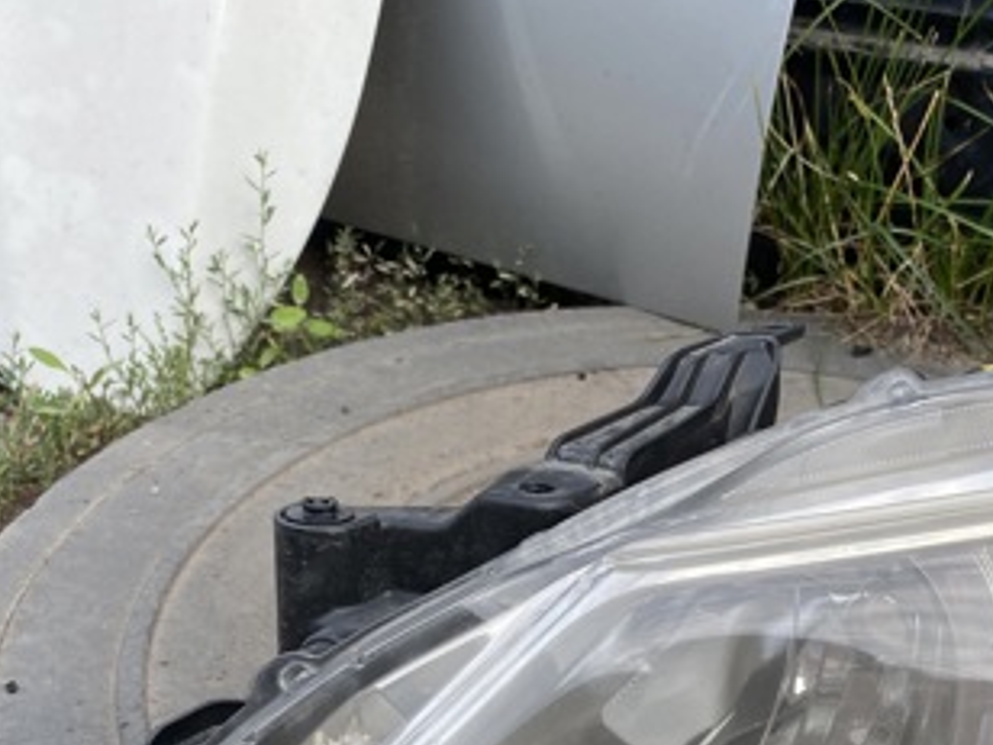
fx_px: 1549
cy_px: 756
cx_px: 825
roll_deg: -7.8
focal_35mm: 54
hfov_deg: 34.2
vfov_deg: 25.6
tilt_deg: -38.6
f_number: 1.8
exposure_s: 1/287
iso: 32
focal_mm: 4.25
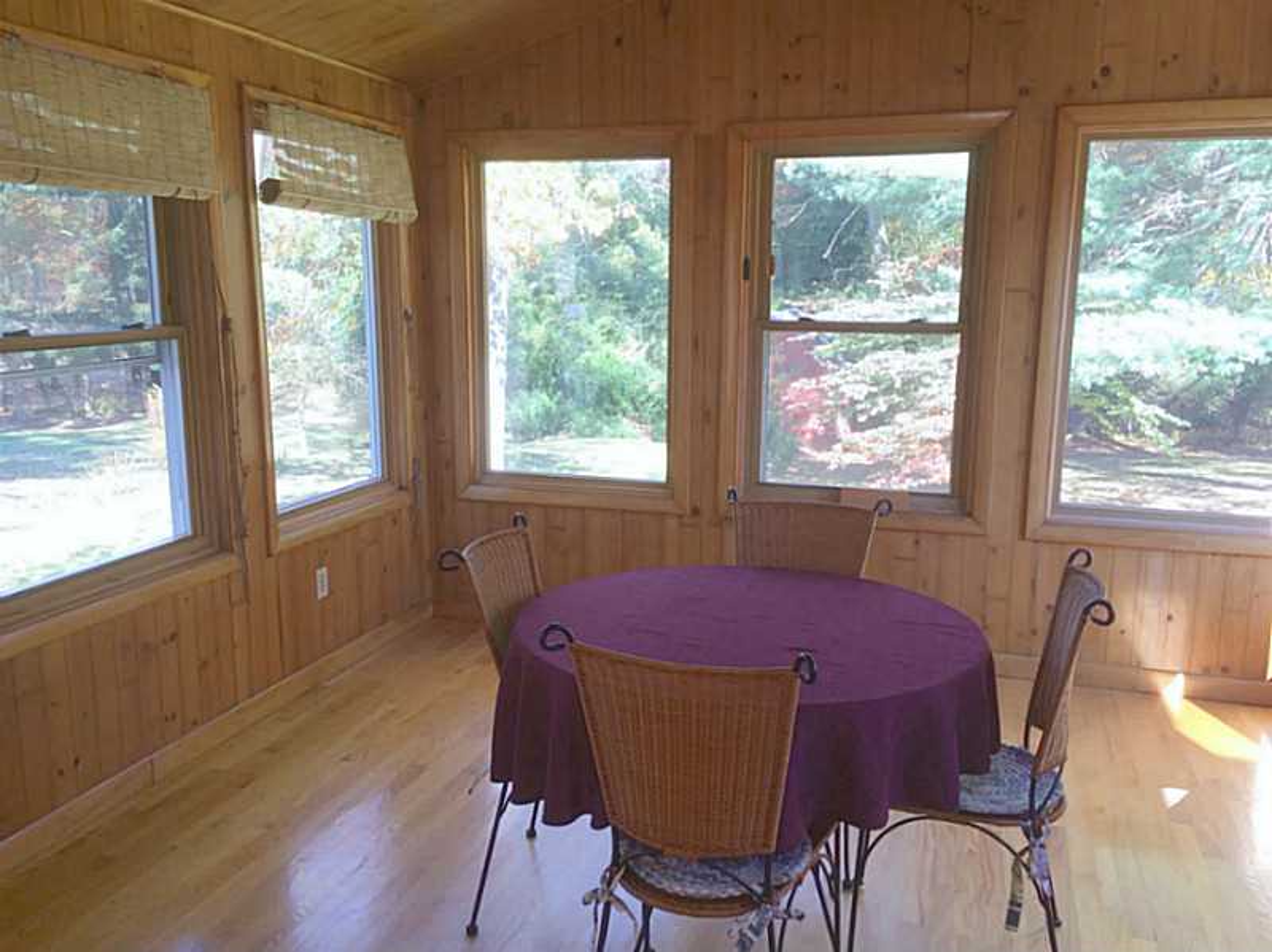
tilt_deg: -10.4
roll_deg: +2.3
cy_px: 476
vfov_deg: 48.2
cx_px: 636
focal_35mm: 29
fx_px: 1065
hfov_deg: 61.7
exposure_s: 1/60
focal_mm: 4.15
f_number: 2.2
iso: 32
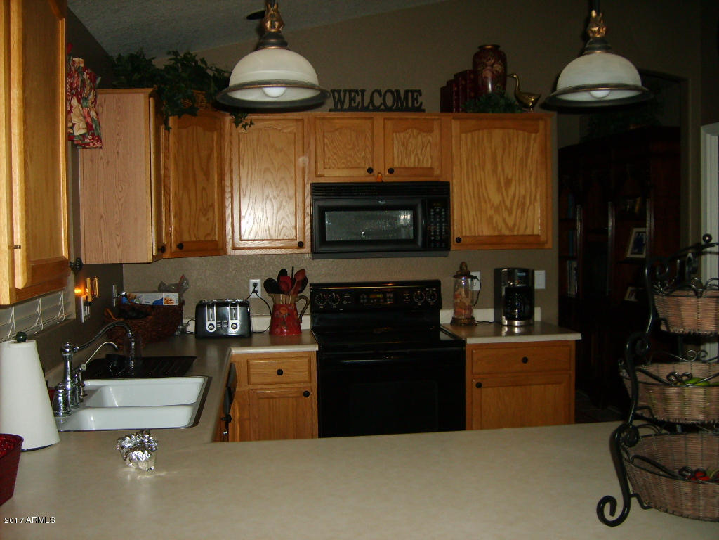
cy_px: 270
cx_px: 360
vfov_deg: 40.7
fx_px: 727
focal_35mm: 35
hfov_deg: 52.6
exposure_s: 1/45
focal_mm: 5.8
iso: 100
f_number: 2.8
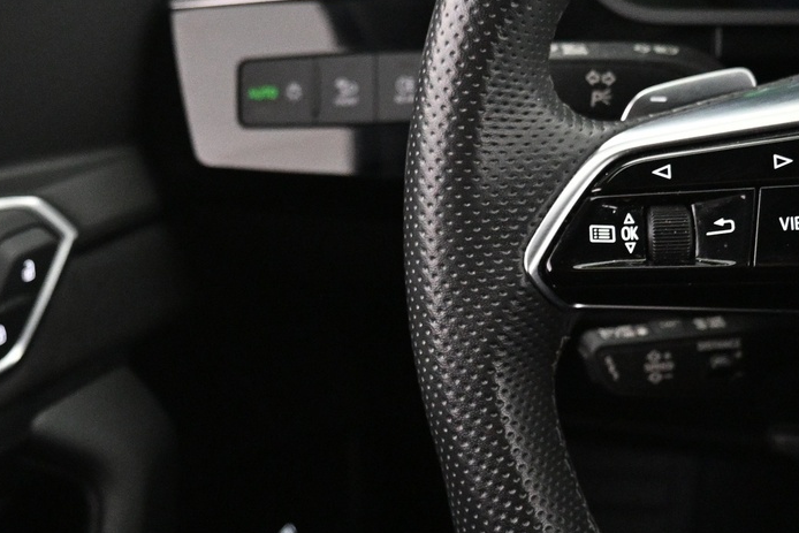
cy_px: 302
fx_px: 1243
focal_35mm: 56
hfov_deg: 35.4
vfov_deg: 24.2
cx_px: 294
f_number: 3.5
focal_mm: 16
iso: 4000
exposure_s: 1/40
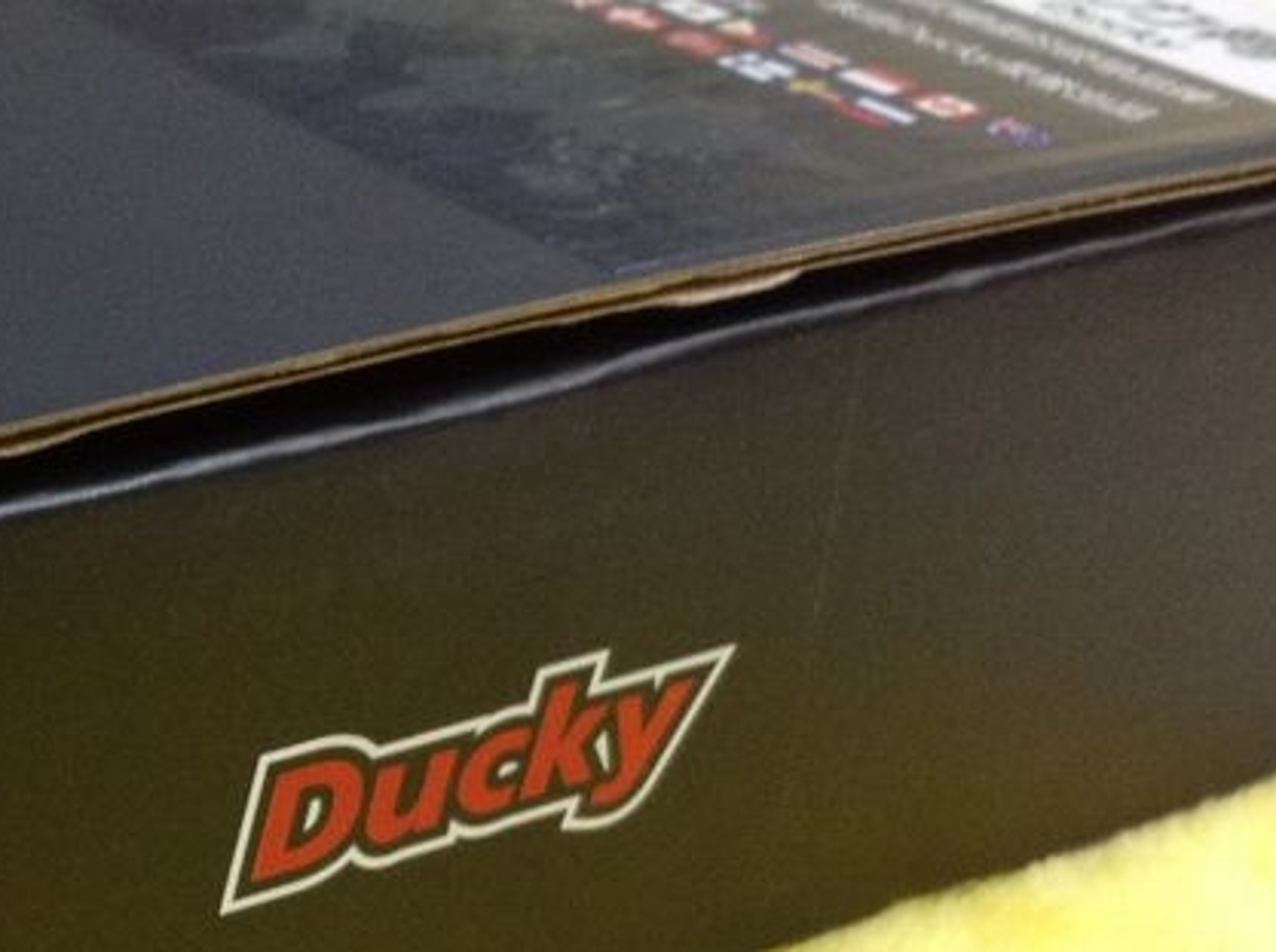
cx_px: 116
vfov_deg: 17.4
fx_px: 3090
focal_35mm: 84
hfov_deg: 22.7
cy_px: 750
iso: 200
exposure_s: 1/17
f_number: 2.4
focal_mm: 4.28
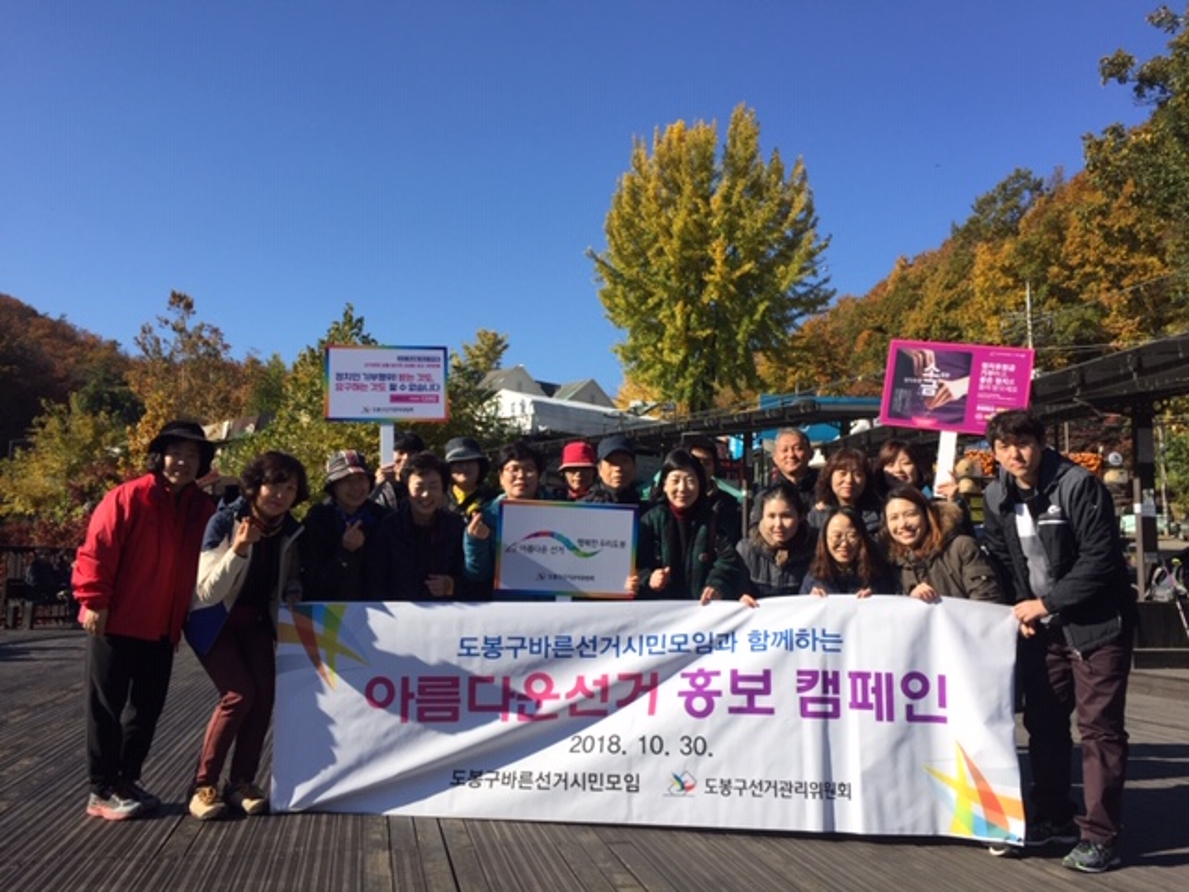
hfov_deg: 61.7
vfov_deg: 48.2
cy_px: 446
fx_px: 996
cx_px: 594
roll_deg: -2.0
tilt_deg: +7.6
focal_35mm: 29
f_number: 2.2
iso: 32
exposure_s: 1/1980
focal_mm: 4.15
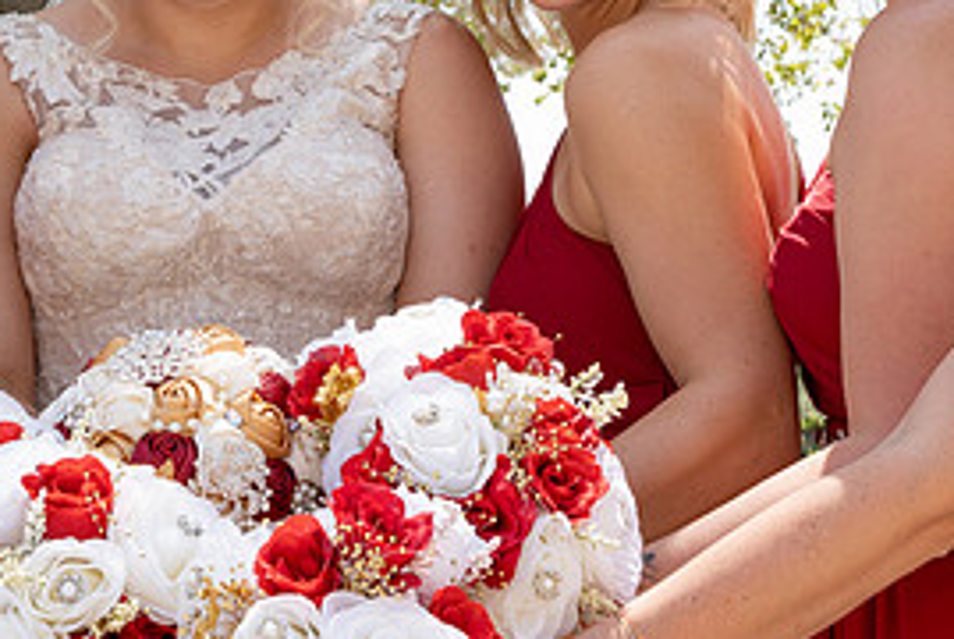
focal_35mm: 99
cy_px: 261
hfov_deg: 20.5
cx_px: 326
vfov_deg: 13.9
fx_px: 2626
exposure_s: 1/200
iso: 500
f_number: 10
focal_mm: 46
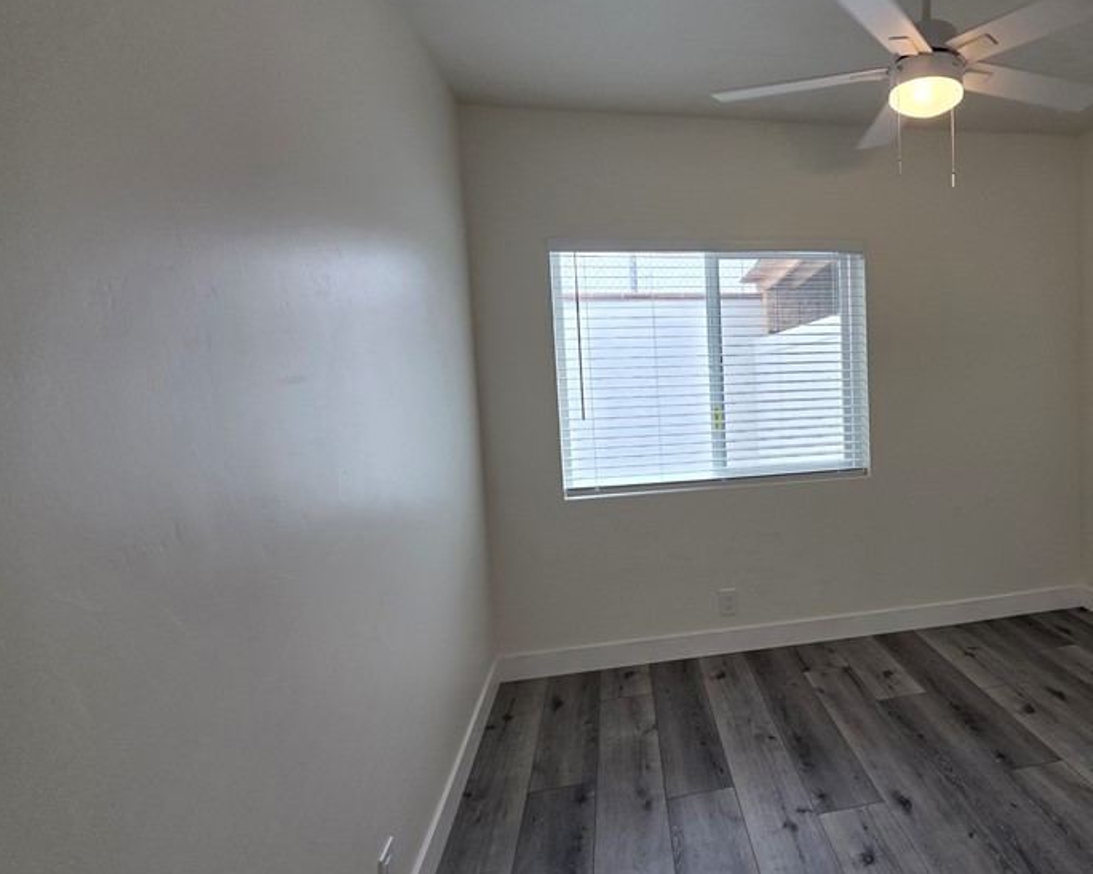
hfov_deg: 79.5
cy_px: 417
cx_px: 761
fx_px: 615
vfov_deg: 70.8
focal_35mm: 19
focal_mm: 2.2
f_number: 1.9
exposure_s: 1/120
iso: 50
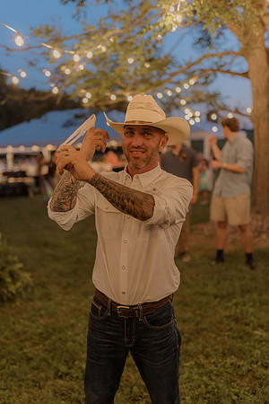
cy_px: 202
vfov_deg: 54.4
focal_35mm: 35
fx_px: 392
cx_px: 134
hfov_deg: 37.9
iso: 1000
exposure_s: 1/125
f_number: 1.4
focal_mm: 35
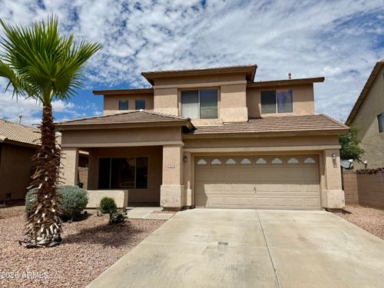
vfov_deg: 56.8
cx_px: 192
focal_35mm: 24
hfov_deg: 71.6
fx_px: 266
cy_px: 144
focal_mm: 6.76
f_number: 1.78
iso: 80
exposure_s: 1/11905
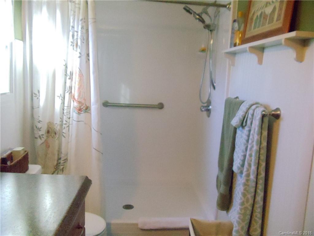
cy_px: 118
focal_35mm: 44
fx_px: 399
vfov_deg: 32.9
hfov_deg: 42.9
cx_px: 157
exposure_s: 1/125
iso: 1600
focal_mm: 6
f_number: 3.5
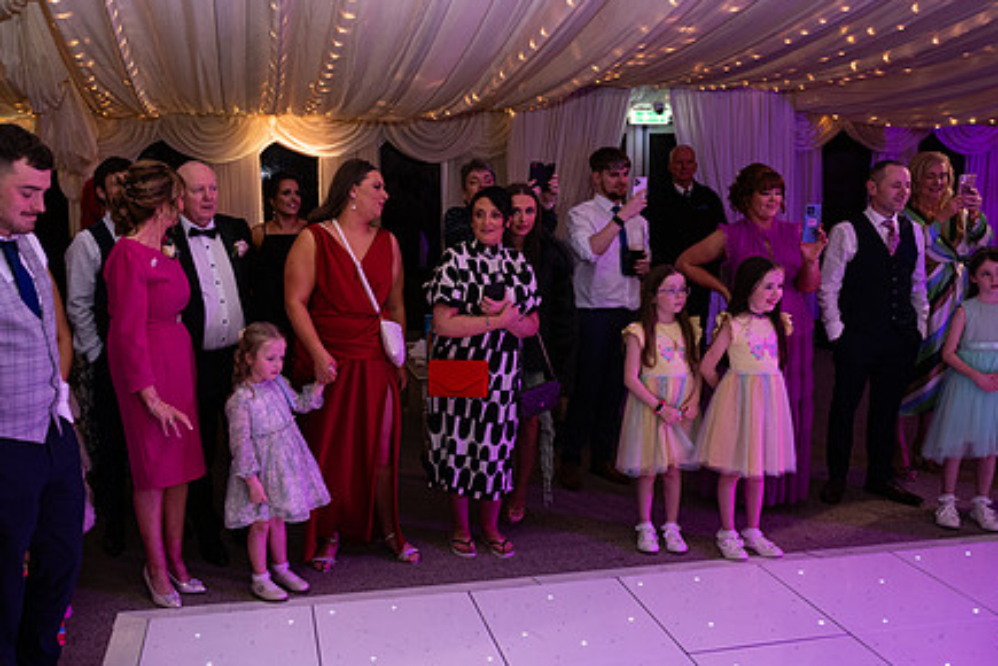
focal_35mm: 32
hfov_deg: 58.2
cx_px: 390
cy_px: 359
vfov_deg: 41.1
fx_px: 887
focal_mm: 24
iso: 1000
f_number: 3.5
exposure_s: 1/160
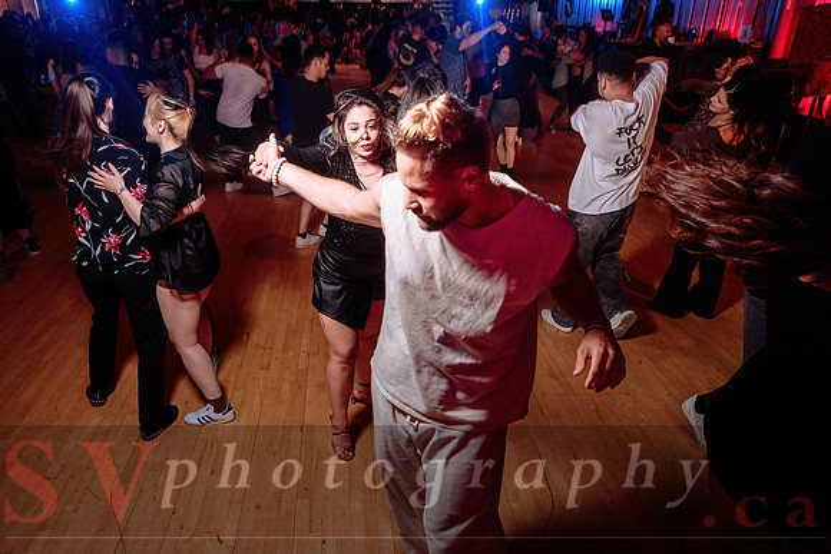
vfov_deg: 49.8
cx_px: 397
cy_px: 278
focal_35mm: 26
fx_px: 598
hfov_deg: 69.6
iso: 1000
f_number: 3.2
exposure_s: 1/30
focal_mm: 24
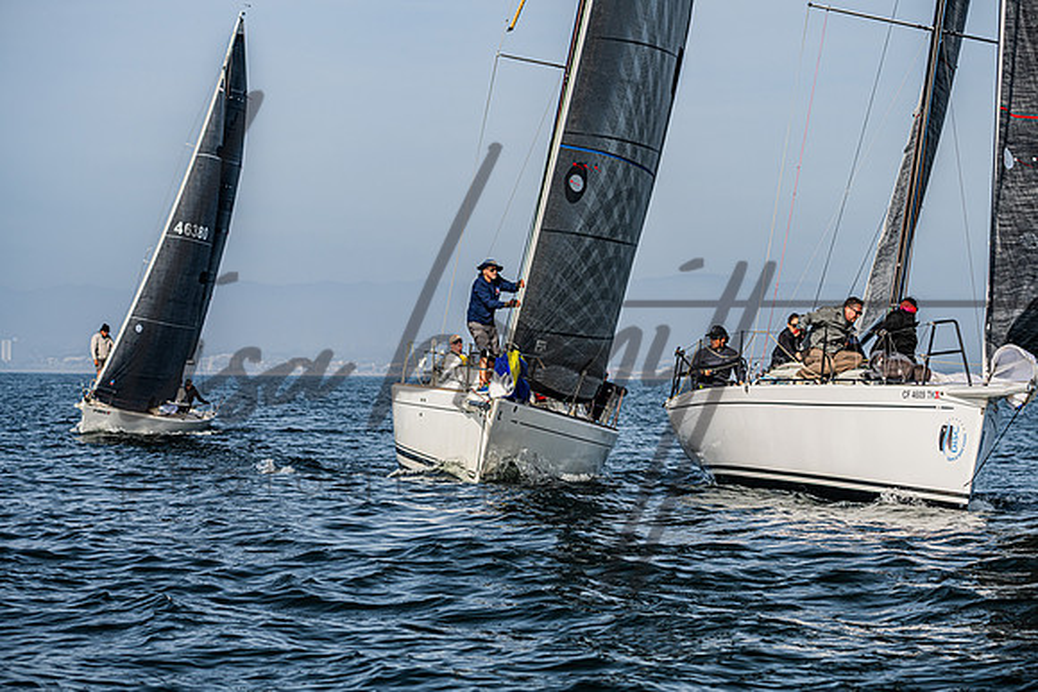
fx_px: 2958
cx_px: 519
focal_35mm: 103
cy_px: 346
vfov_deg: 13.4
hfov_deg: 19.9
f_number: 6.3
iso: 320
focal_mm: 100
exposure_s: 1/2500
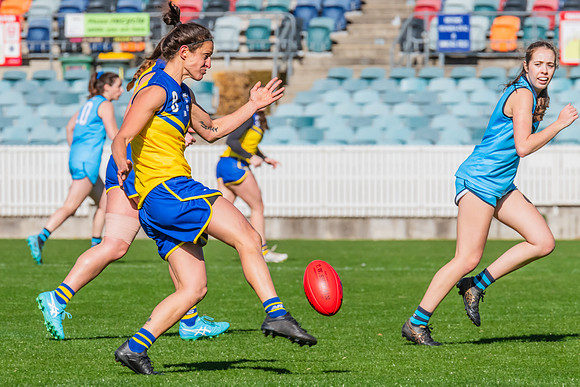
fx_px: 9505
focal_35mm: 590
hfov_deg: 3.5
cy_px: 154
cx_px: 255
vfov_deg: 2.3
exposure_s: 1/1250
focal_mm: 420
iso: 800
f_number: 14
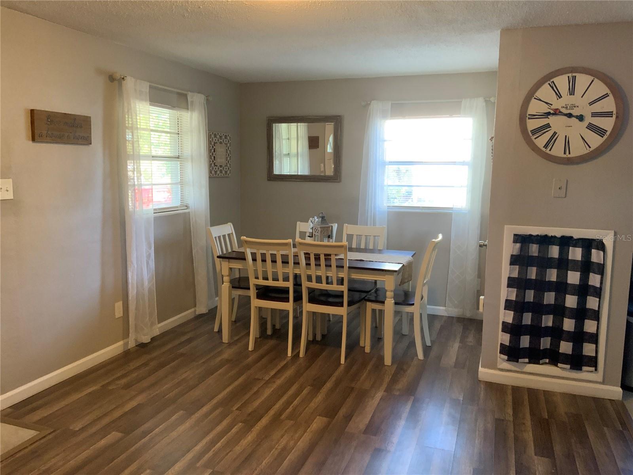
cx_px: 316
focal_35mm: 29
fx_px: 530
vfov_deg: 48.2
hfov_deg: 61.7
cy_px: 238
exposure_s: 1/60
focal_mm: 3
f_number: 1.8
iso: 160
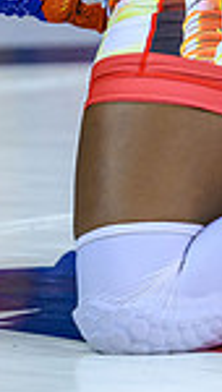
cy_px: -114
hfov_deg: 3.1
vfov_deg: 5.6
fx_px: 3996
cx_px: -496
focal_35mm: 384
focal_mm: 70
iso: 3200
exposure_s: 1/800
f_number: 2.8
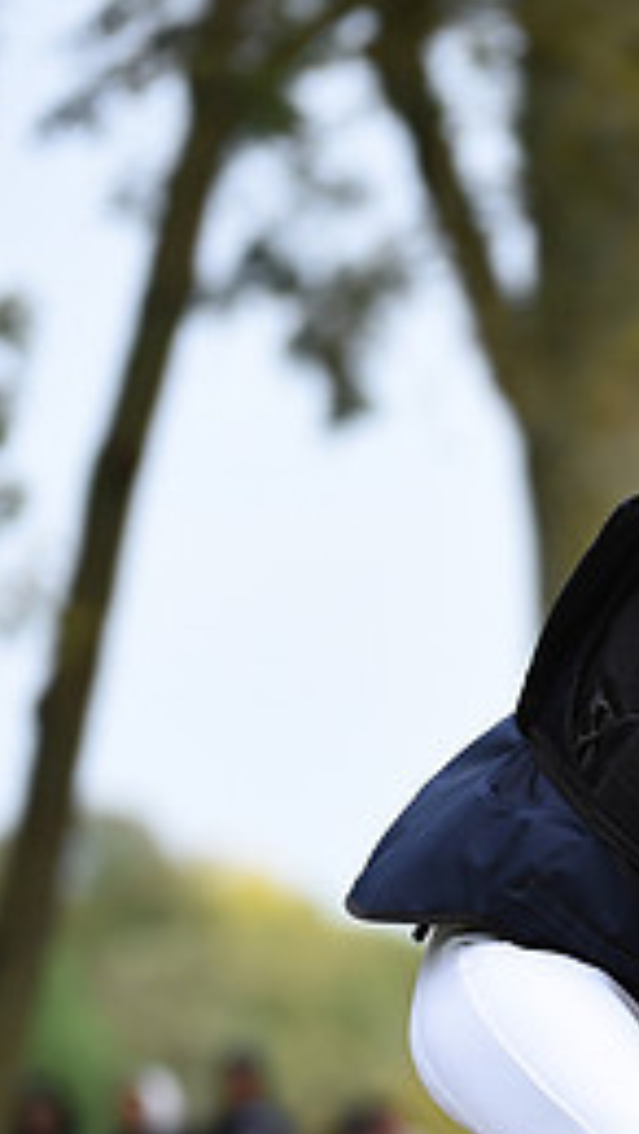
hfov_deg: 2.6
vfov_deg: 4.6
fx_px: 14104
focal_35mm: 469
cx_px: 1068
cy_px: 810
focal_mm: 200
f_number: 4.5
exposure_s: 1/1000
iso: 720
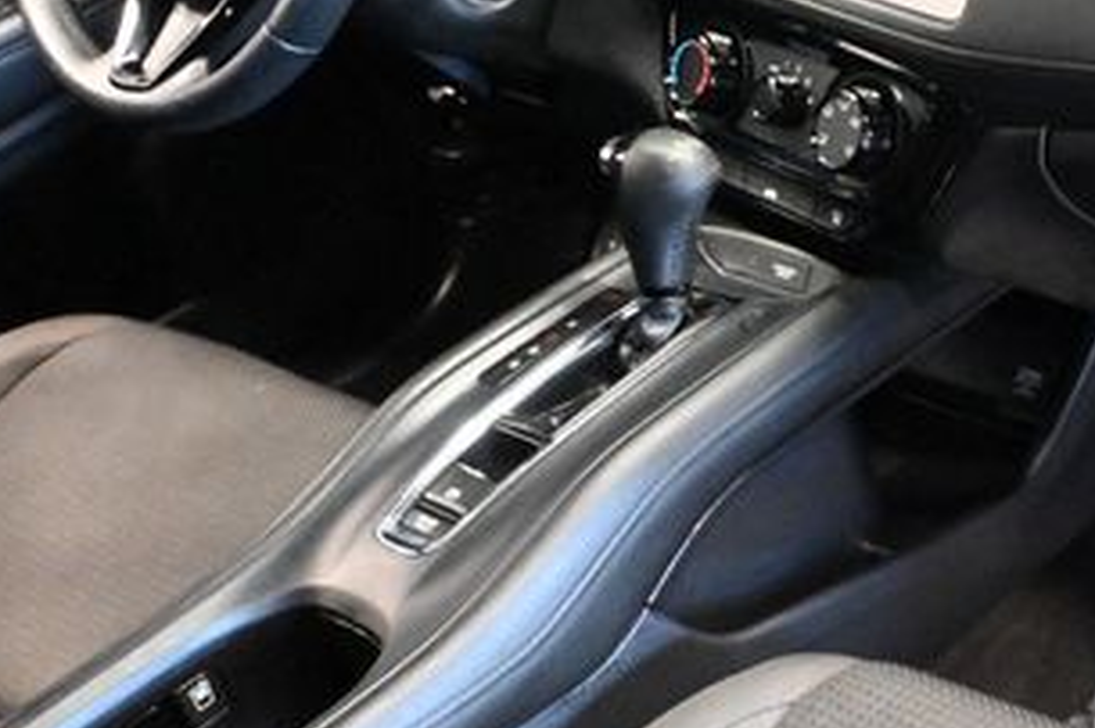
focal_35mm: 65
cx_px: 1070
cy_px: 212
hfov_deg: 29.3
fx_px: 1963
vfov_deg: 20.9
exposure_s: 1/30
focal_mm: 20.5
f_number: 3.8
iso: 12800
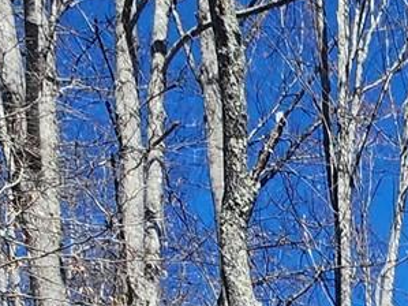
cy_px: 922
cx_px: 793
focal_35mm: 89
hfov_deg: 16.9
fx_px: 1049
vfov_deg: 10.9
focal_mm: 2.2
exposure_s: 1/1376
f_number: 2.2
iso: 50
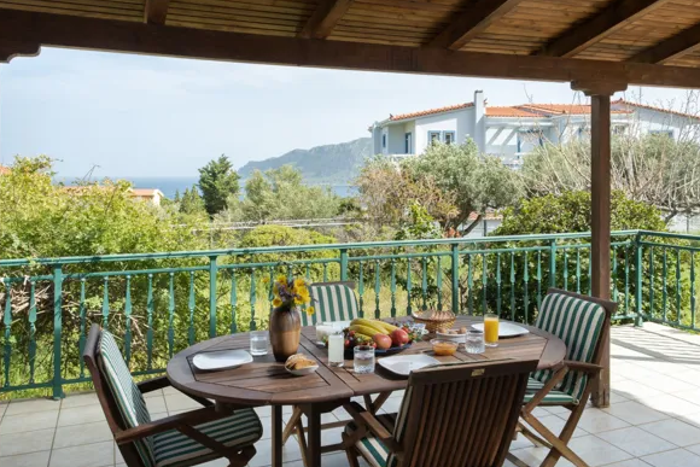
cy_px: 234
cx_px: 355
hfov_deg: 61.9
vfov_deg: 43.6
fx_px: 583
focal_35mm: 30
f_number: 18
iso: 640
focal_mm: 29
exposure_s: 1/160
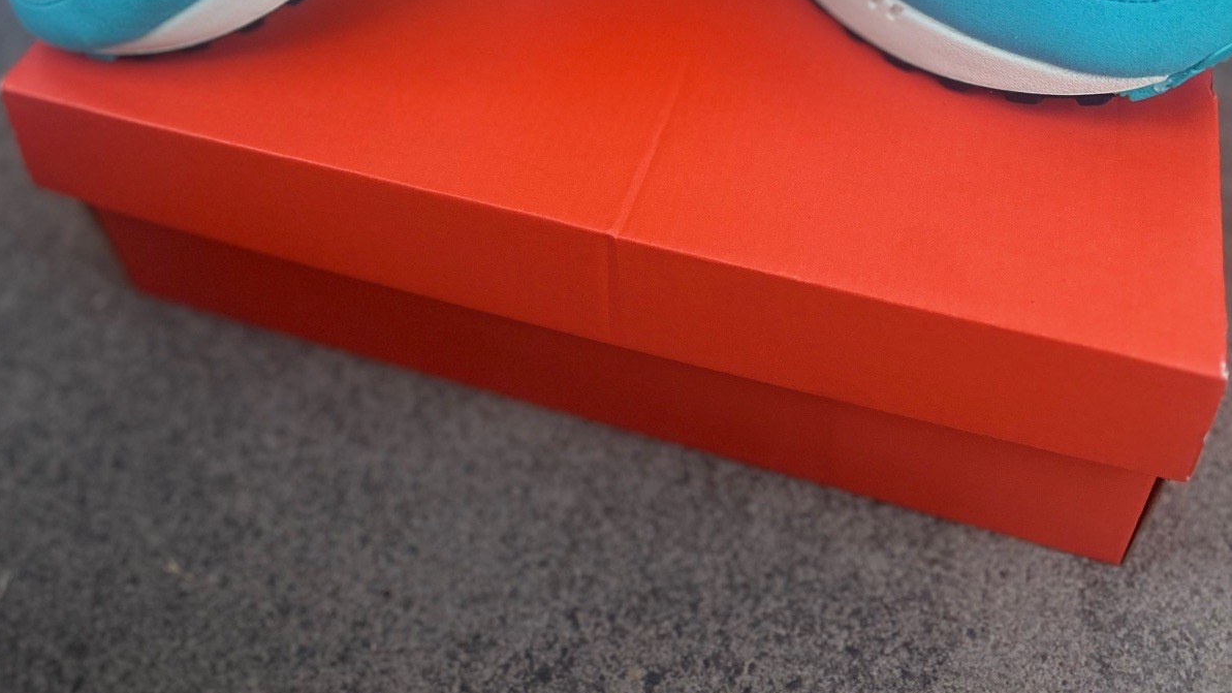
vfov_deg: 27.9
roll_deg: +4.4
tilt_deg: -41.2
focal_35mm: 38
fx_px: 1241
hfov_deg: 52.8
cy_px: -101
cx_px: 613
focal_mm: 5.7
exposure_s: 1/121
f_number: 1.5
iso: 100
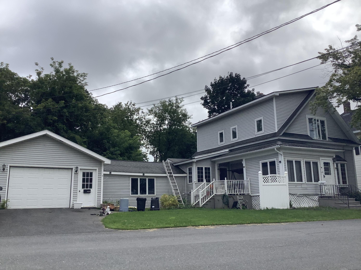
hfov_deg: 58.4
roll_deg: +0.8
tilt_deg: +11.3
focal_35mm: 31
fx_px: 323
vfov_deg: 45.4
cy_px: 135
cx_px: 180
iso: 25
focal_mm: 3.3
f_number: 2.4
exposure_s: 1/2632
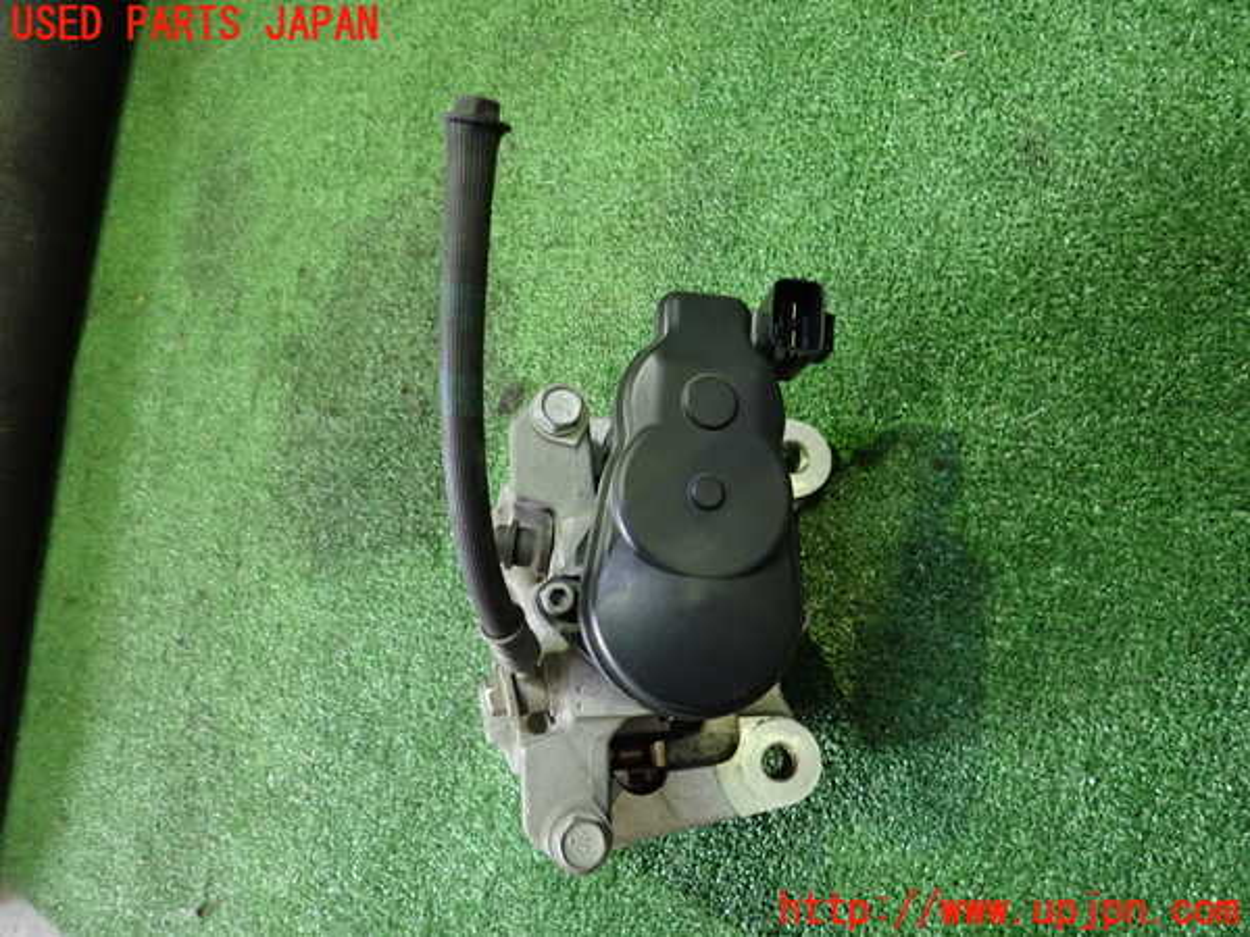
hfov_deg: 69.4
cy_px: 468
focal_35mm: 25
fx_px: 903
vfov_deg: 54.9
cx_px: 625
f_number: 2
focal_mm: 4.5
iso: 640
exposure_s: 1/30
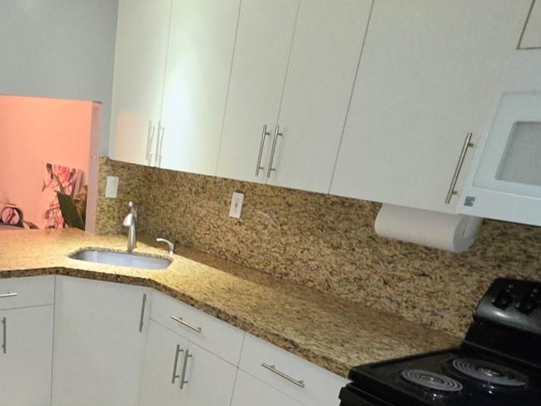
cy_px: 372
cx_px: 73
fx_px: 500
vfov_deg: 40.5
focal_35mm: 32
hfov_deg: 51.4
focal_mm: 2.2
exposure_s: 1/60
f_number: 1.9
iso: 250
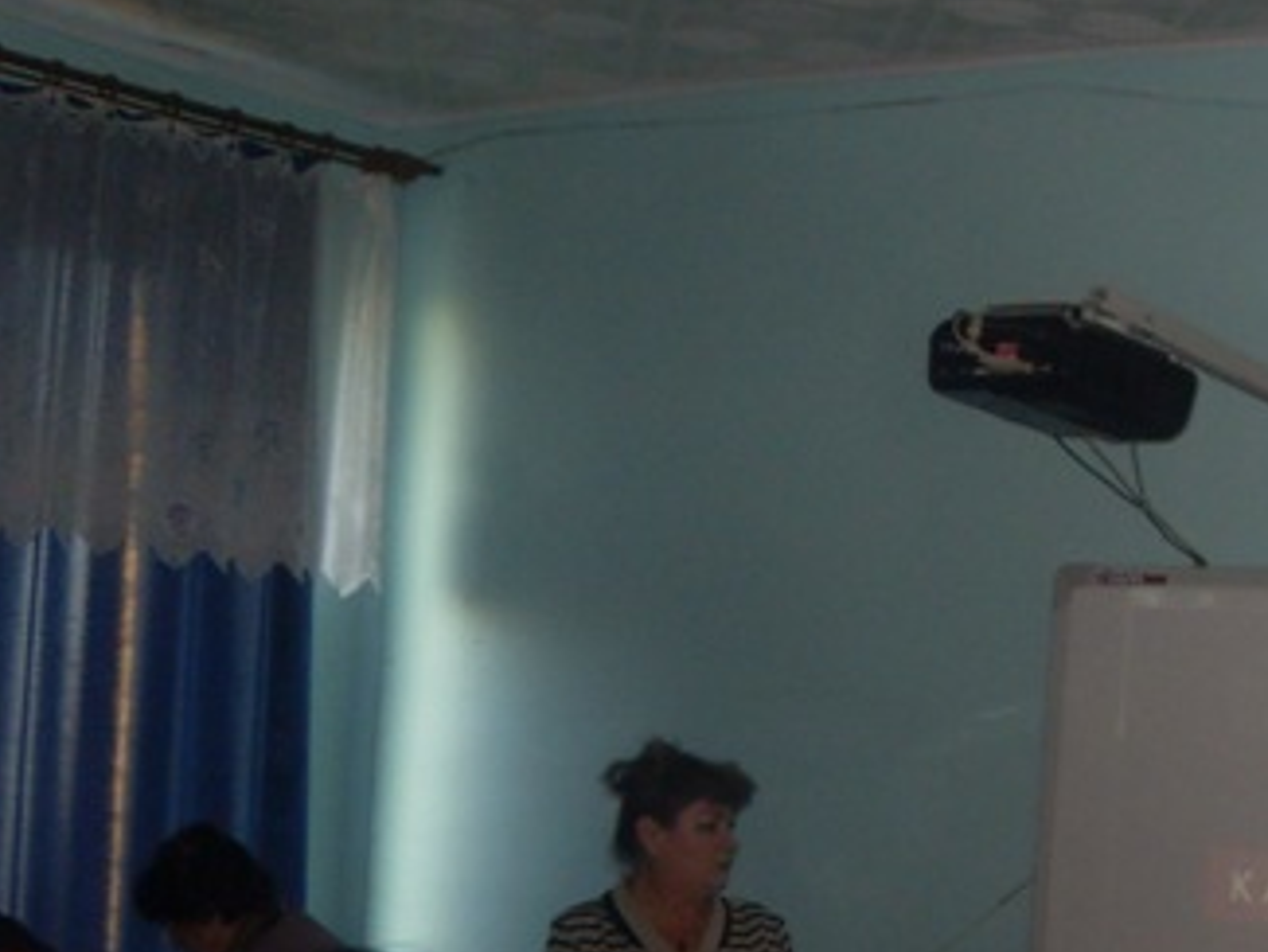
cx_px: 1245
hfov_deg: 20.9
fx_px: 3335
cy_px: 905
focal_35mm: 91
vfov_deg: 16.0
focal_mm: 6.3
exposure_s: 1/45
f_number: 2.8
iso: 160
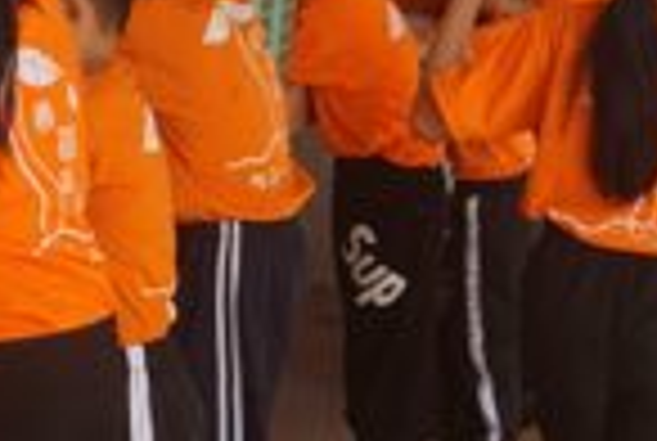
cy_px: 86
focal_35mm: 118
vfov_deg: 11.6
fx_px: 2158
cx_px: 58
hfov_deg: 17.1
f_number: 4.5
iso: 100
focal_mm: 24
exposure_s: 1/160
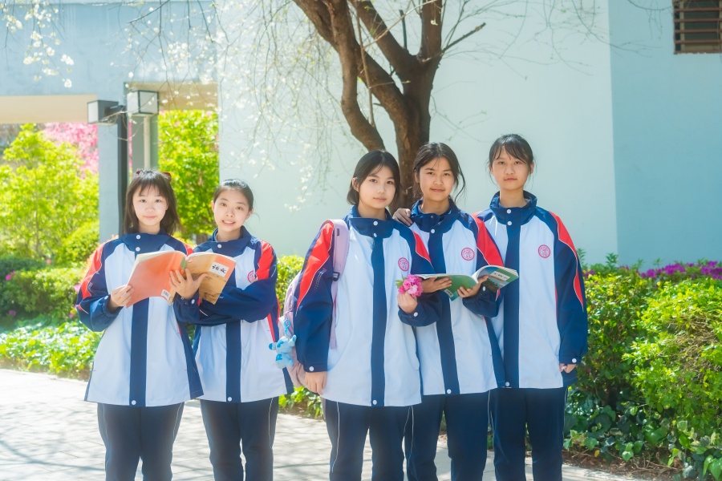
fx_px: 963
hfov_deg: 41.1
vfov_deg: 28.1
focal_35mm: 48
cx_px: 361
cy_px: 240
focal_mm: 48
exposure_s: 1/1600
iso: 800
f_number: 4
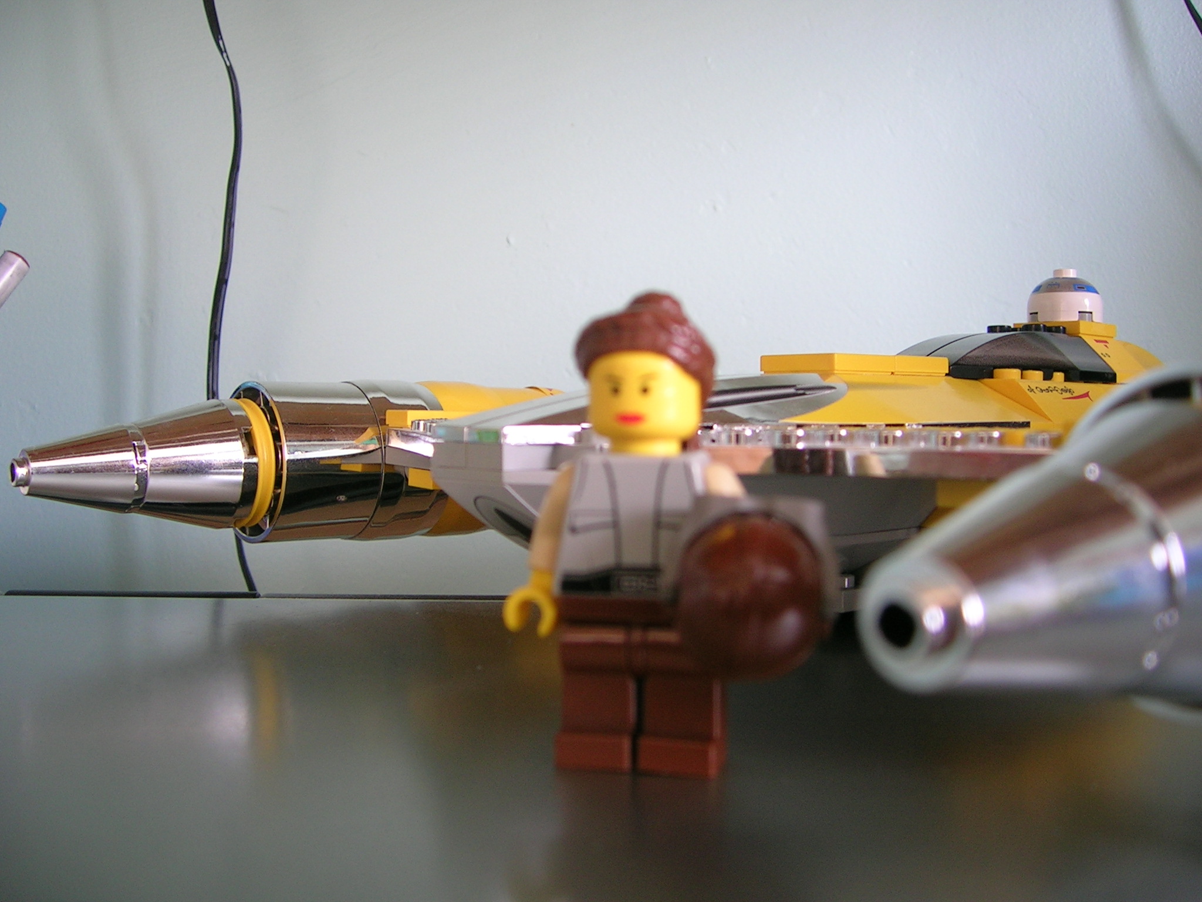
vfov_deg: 40.7
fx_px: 1215
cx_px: 601
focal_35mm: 35
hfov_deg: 52.6
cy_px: 451
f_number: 2.8
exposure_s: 1/6.1
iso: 50
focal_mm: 5.4
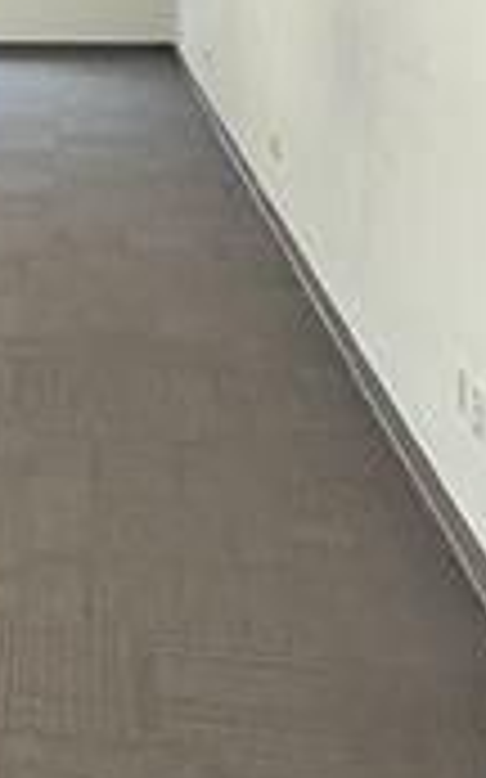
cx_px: -284
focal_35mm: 66
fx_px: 1400
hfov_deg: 17.3
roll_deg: -0.2
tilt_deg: -2.4
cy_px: -27
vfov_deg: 28.8
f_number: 2.2
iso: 160
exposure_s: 1/99
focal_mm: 2.22
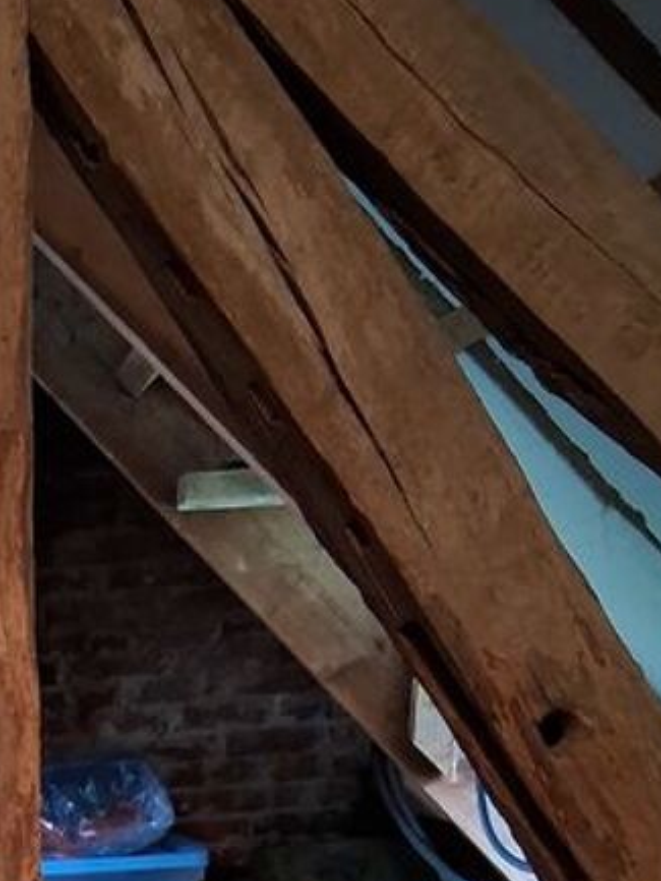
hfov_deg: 16.8
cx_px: -319
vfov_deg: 21.9
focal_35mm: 80
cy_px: 1161
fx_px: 2036
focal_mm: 3.98
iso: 640
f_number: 1.8
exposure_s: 1/25
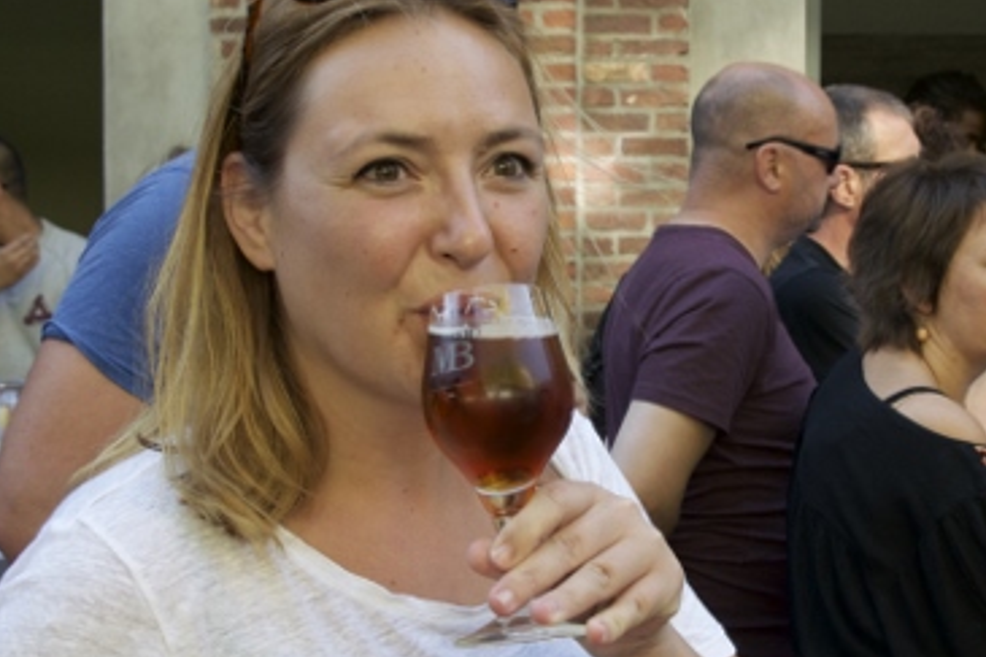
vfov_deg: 19.2
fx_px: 1944
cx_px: 613
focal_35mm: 71
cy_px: 373
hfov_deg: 28.4
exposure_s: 1/200
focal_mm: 24
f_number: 5.6
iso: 400
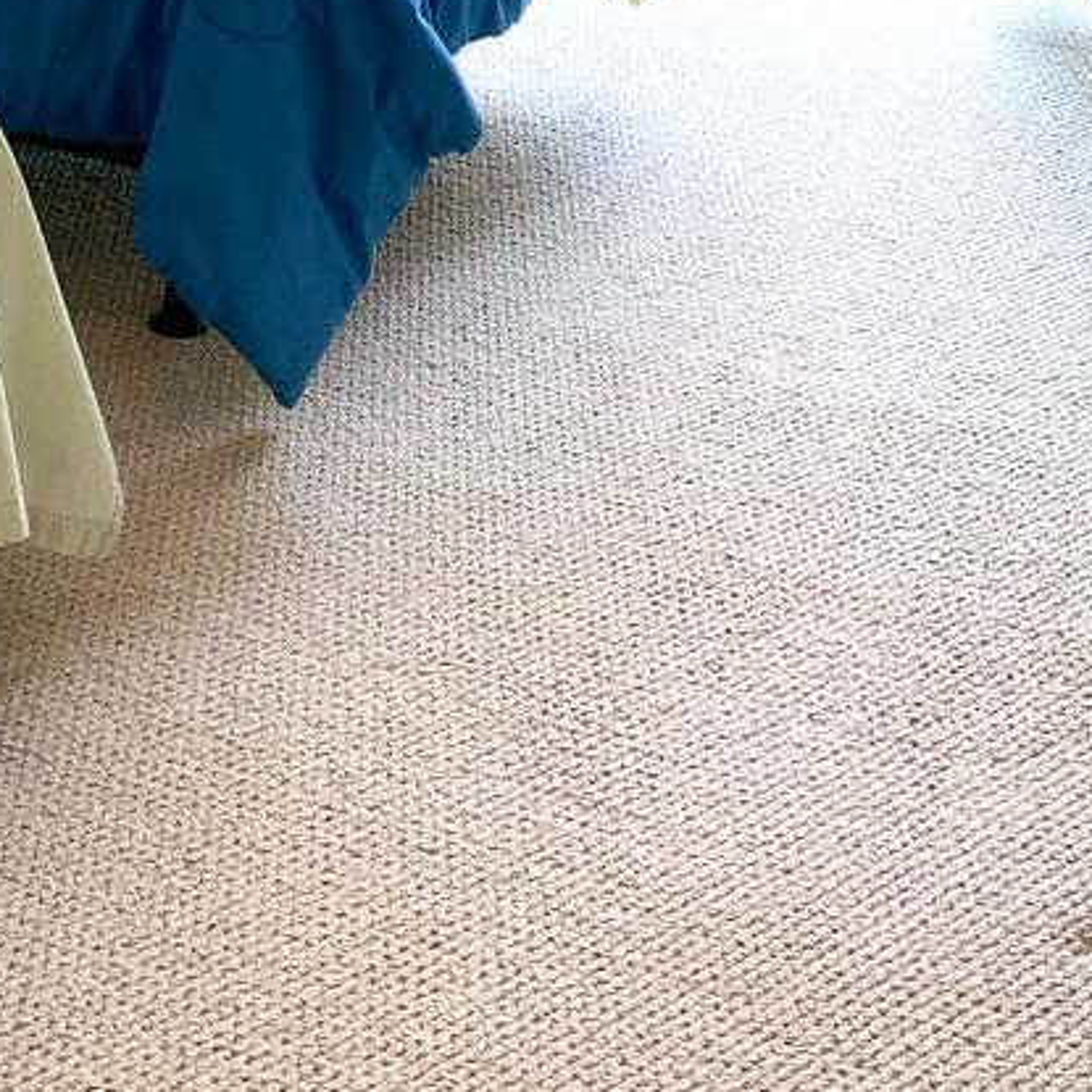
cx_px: 345
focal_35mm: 85
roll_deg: -1.8
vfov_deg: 17.9
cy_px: -605
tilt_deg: -7.8
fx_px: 3034
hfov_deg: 20.3
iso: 64
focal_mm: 4.25
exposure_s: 1/120
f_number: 1.8
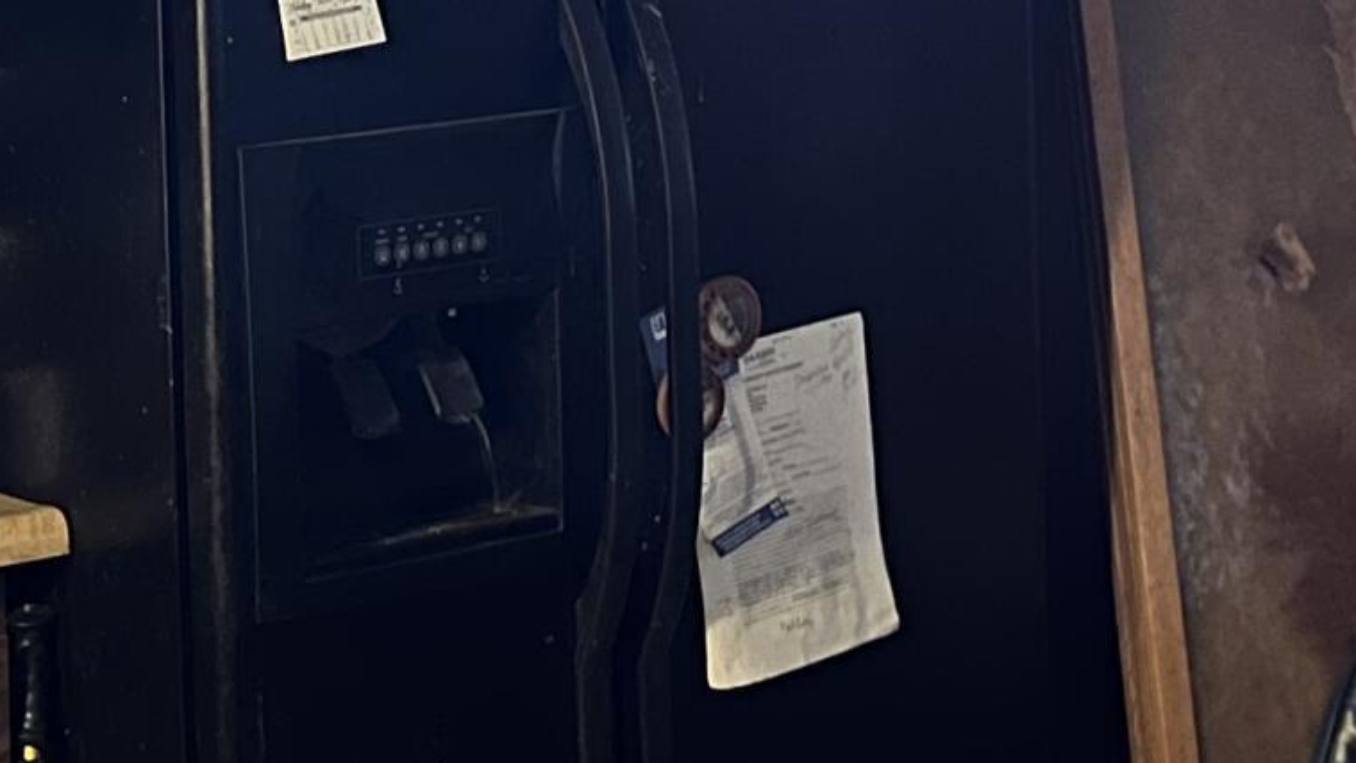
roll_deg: +1.1
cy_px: -109
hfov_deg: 18.9
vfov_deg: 10.7
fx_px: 4027
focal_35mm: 112
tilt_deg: -3.6
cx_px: 241
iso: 640
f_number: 1.5
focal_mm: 5.7
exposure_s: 1/9
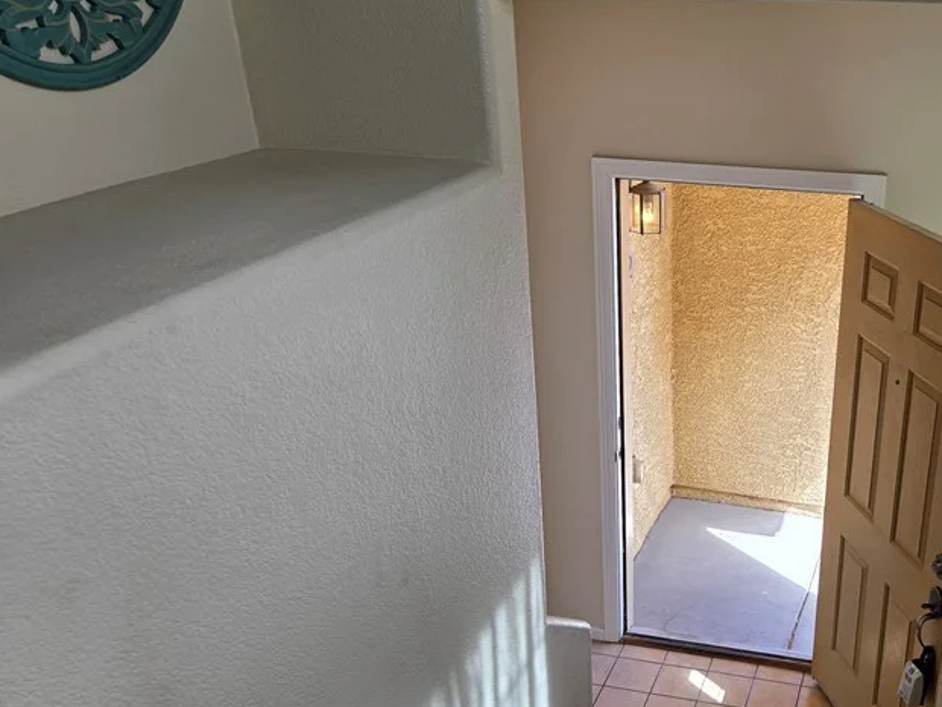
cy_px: 458
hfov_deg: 47.0
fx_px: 1034
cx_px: 720
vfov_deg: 37.4
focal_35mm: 38
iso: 25
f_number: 1.8
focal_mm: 5.4
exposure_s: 1/130
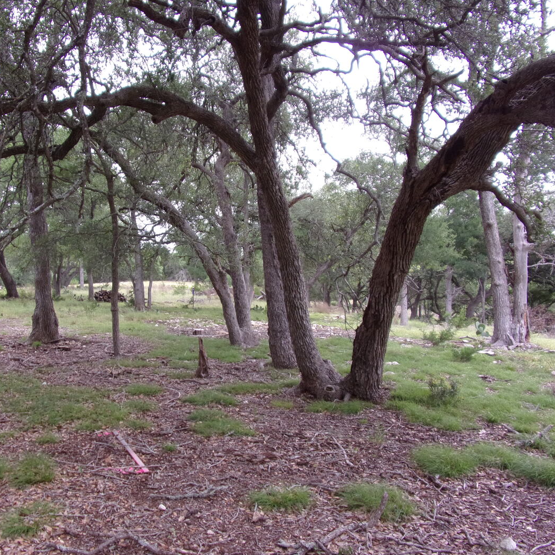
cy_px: 284
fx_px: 526
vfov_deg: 55.6
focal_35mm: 29
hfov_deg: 54.9
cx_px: 204
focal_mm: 4.3
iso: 80
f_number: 3.3
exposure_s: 1/210
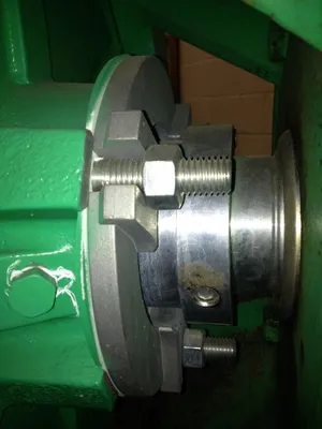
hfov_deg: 40.7
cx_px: 161
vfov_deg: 52.6
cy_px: 214
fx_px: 434
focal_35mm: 35
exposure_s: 1/41
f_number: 2.4
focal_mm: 4.28
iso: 50
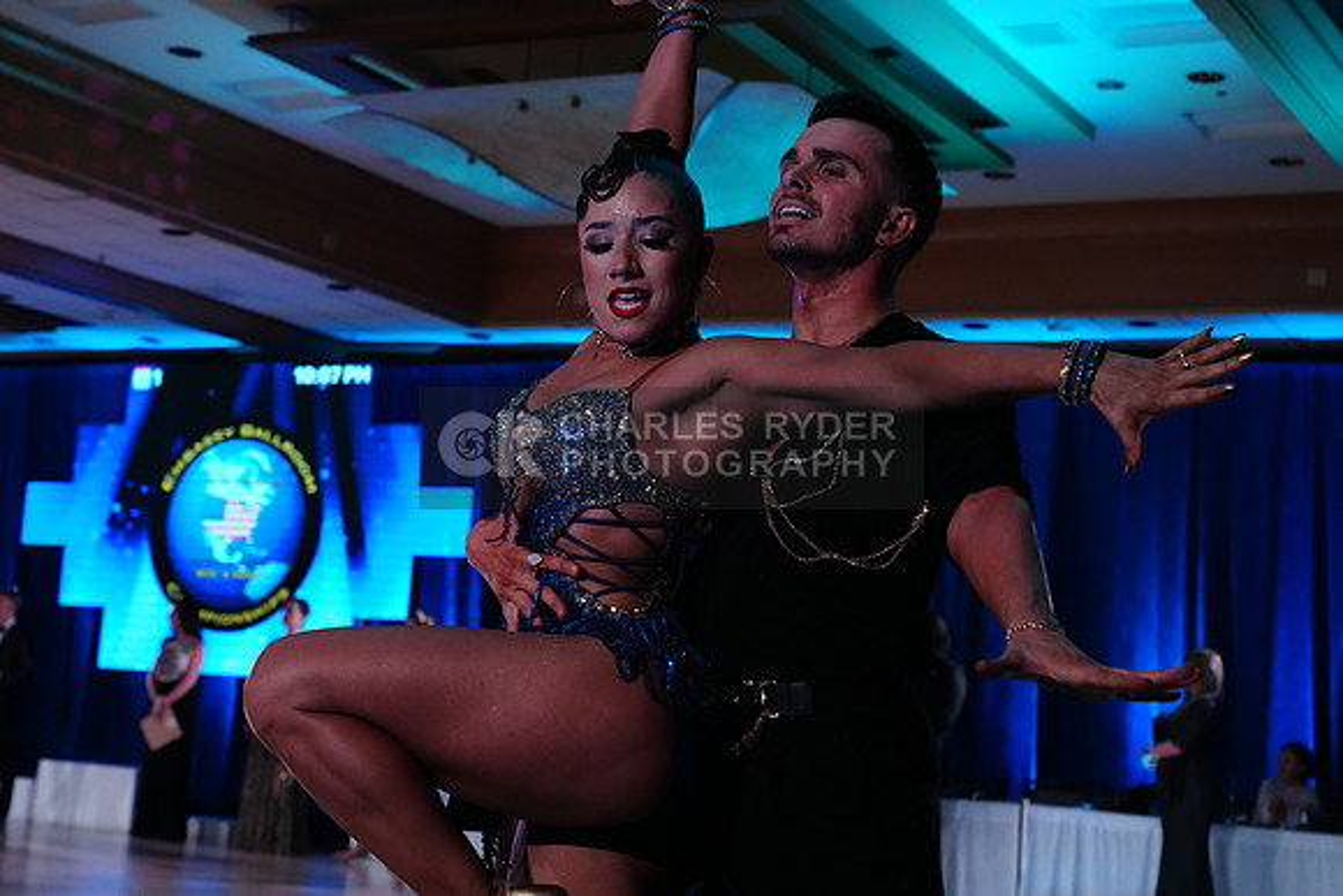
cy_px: 448
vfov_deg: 23.4
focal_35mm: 58
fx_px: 2164
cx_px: 672
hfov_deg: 34.5
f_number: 5.6
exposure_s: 1/500
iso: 4000
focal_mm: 58
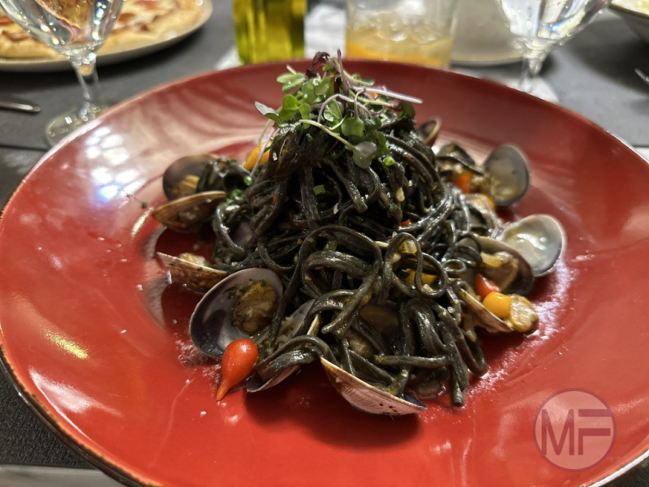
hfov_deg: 71.6
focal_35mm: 24
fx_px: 450
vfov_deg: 56.8
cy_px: 244
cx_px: 324
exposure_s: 1/40
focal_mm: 6.86
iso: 1000
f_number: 1.78
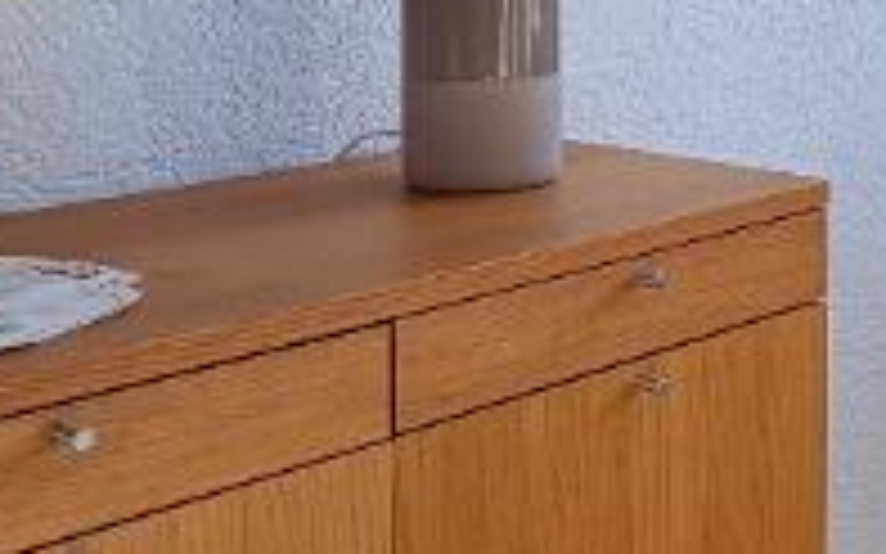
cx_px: 1012
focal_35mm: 77
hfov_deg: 24.7
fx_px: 1859
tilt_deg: -1.6
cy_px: -72
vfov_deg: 16.4
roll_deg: +0.2
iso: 25
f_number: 2.2
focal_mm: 2.22
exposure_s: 1/100
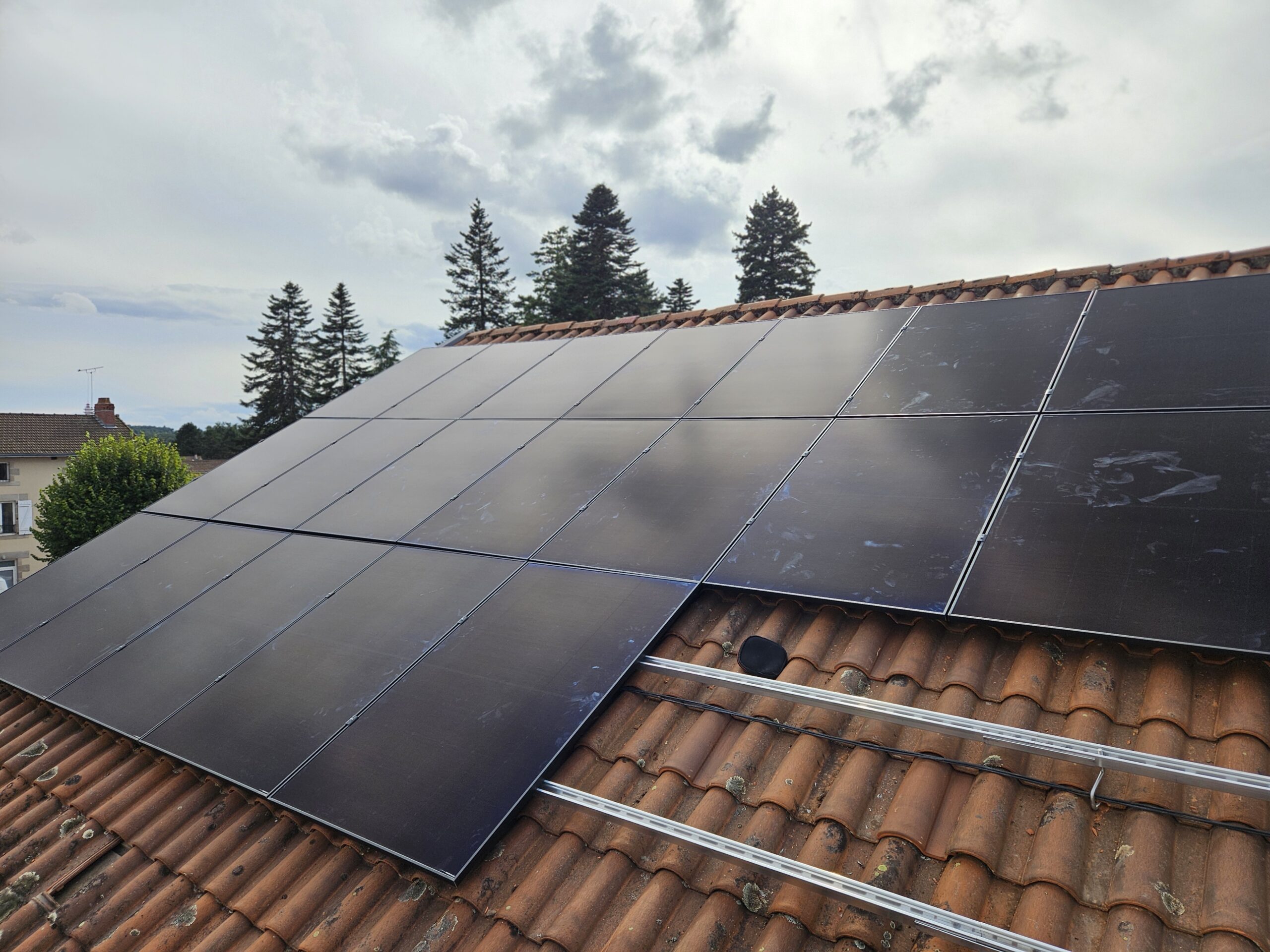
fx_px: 844
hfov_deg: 73.9
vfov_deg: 58.9
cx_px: 635
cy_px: 476
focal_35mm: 23
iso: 25
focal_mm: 5.4
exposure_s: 1/1414
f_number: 1.8
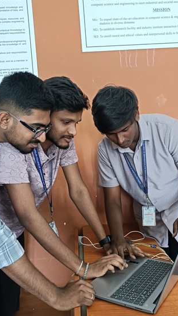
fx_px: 311
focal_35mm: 37
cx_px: 105
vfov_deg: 54.0
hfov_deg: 31.9
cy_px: 161
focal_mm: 4.7
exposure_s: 1/50
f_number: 1.7
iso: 1341
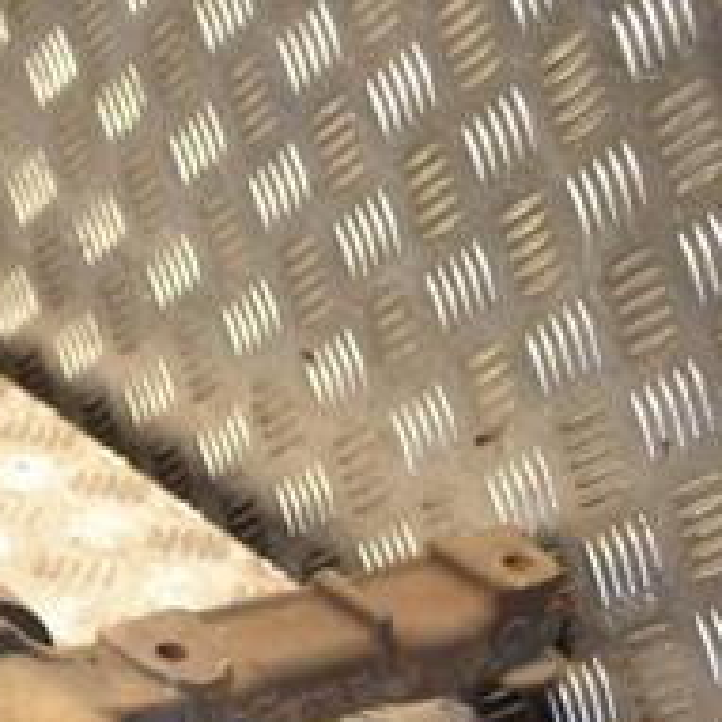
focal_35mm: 104
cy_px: 748
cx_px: -378
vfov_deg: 16.3
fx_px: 2454
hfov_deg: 15.4
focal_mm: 26
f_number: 4.2
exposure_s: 1/60
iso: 400
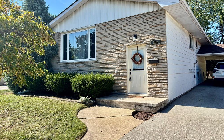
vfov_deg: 44.4
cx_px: 112
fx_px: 171
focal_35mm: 28
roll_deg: +1.1
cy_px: 60
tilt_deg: +3.2
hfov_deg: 66.5
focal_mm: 5.96
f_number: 1.6
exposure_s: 1/1912
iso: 50
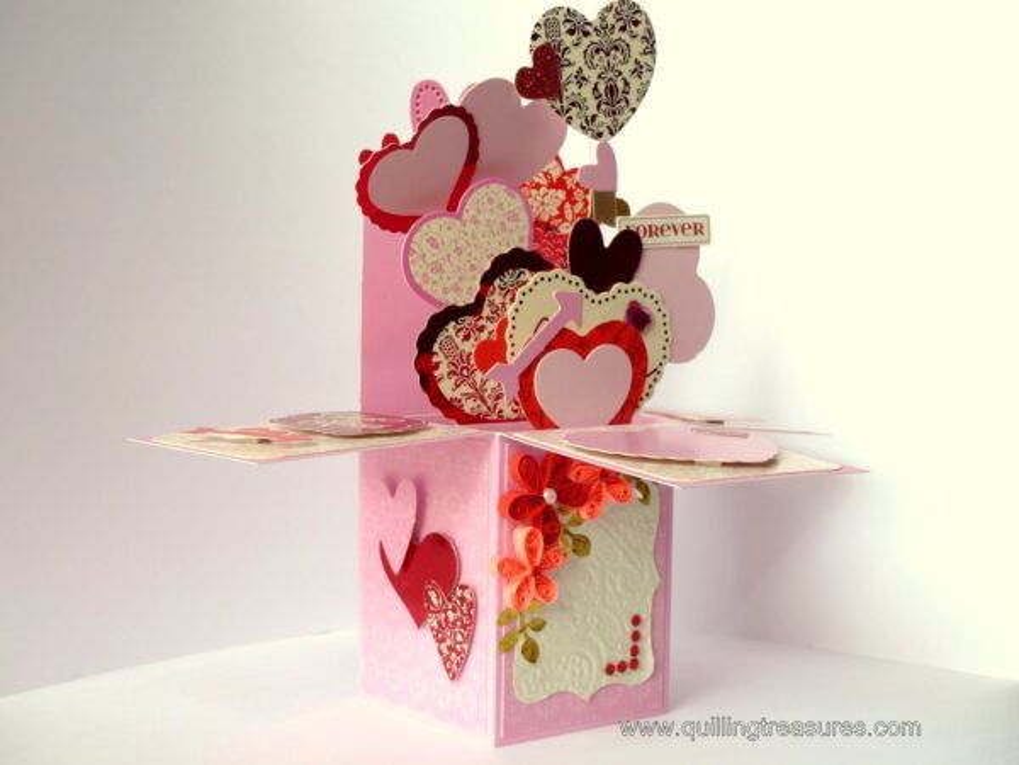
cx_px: 510
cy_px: 382
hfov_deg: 36.8
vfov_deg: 28.0
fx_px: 1531
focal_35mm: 52
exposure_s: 1/200
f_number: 2.8
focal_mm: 9.4
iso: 100
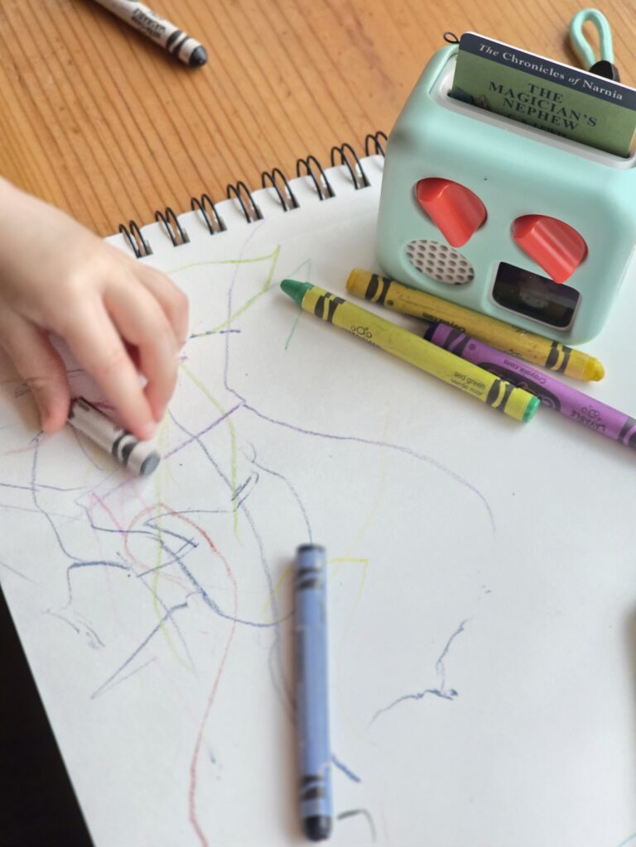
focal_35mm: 69
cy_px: 424
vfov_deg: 28.2
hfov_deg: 21.3
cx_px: 318
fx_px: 1690
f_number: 2.4
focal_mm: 7.9
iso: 320
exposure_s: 1/40
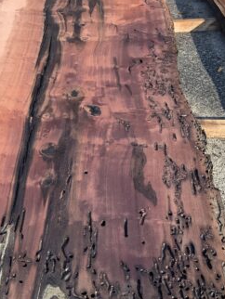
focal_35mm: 48
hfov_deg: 30.0
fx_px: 415
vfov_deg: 39.5
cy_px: 126
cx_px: 65
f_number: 1.8
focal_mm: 3
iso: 16
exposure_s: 1/415
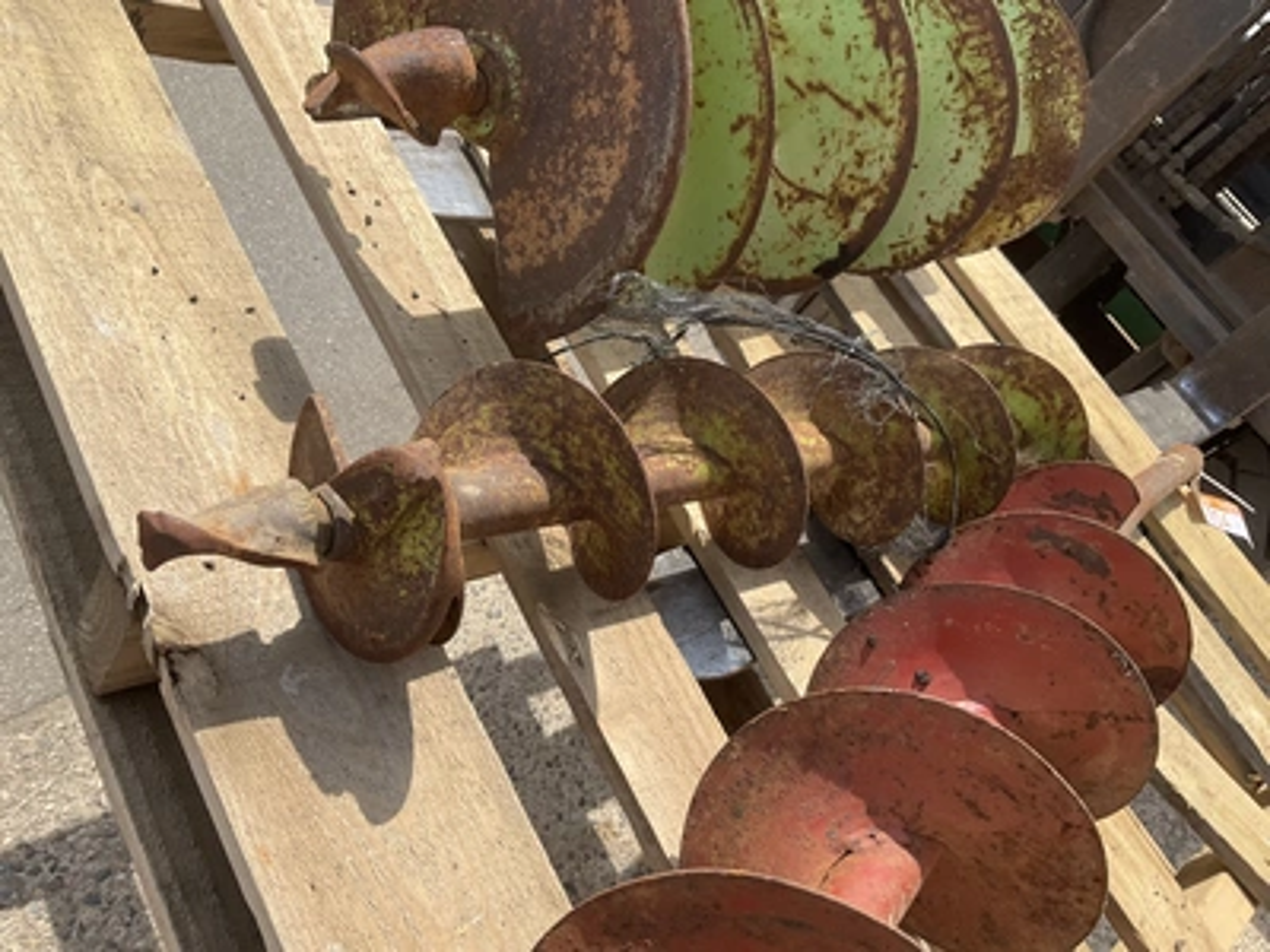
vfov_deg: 48.2
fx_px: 1064
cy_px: 476
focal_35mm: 29
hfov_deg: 61.7
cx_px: 635
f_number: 1.8
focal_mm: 3
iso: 25
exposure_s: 1/1250
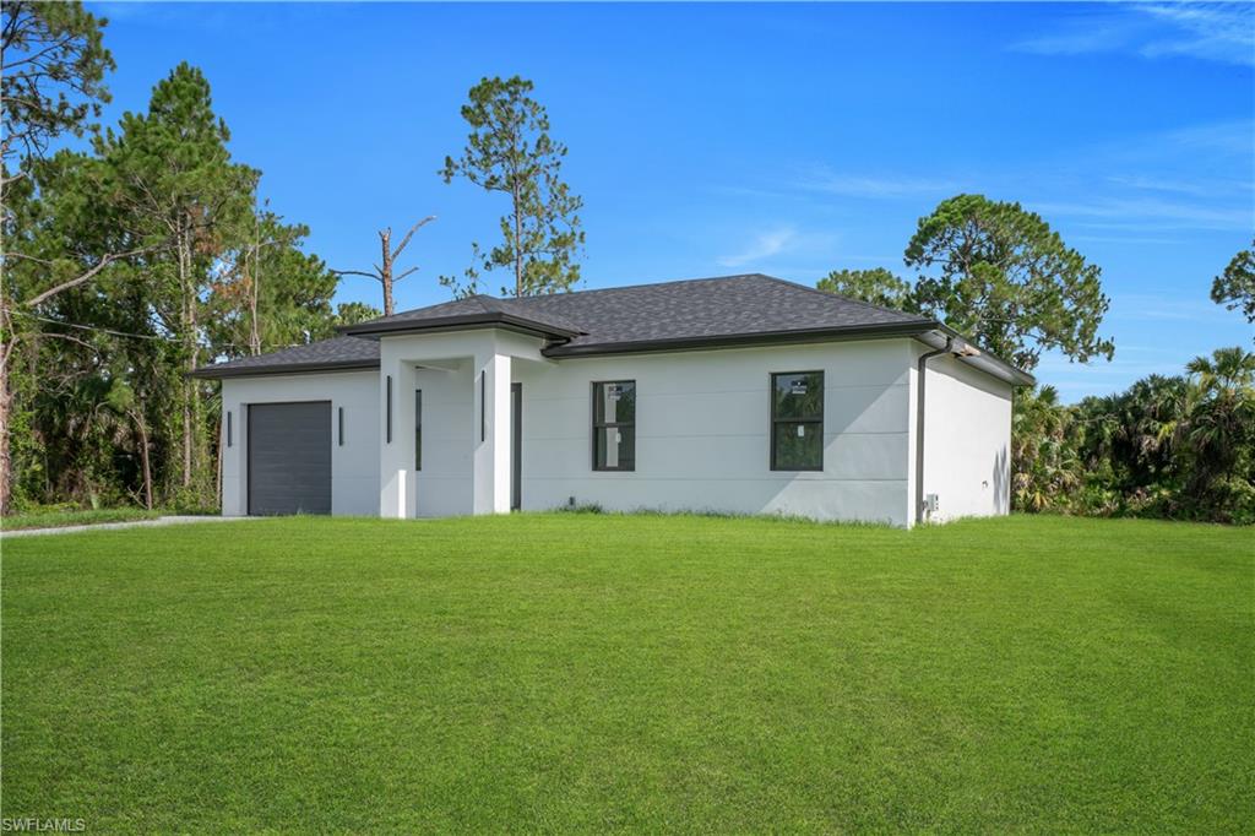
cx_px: 628
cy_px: 418
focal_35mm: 30
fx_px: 1045
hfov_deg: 61.9
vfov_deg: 43.6
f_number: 8
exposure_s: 1/320
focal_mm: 20
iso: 100
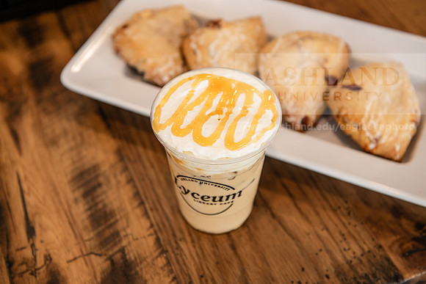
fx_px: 663
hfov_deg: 35.6
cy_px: 142
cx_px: 213
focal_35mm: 56
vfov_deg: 24.2
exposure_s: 1/200
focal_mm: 56
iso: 500
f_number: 3.5
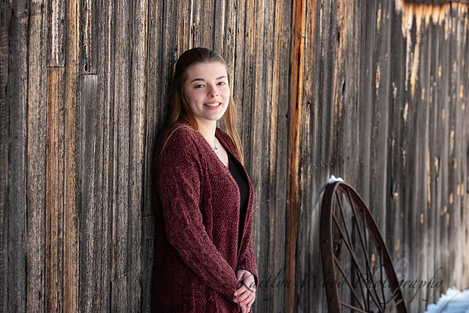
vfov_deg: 12.5
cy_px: 156
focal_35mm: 110
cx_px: 234
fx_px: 1433
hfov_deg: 18.6
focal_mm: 110
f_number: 7.1
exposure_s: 1/200
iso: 400
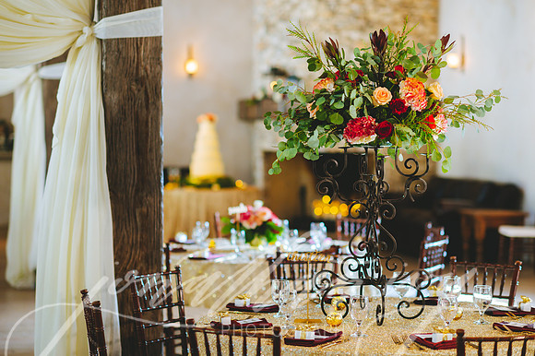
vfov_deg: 16.1
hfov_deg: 23.9
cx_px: 268
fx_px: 1262
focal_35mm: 85
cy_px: 178
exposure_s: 1/160
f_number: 2
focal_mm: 85
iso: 640
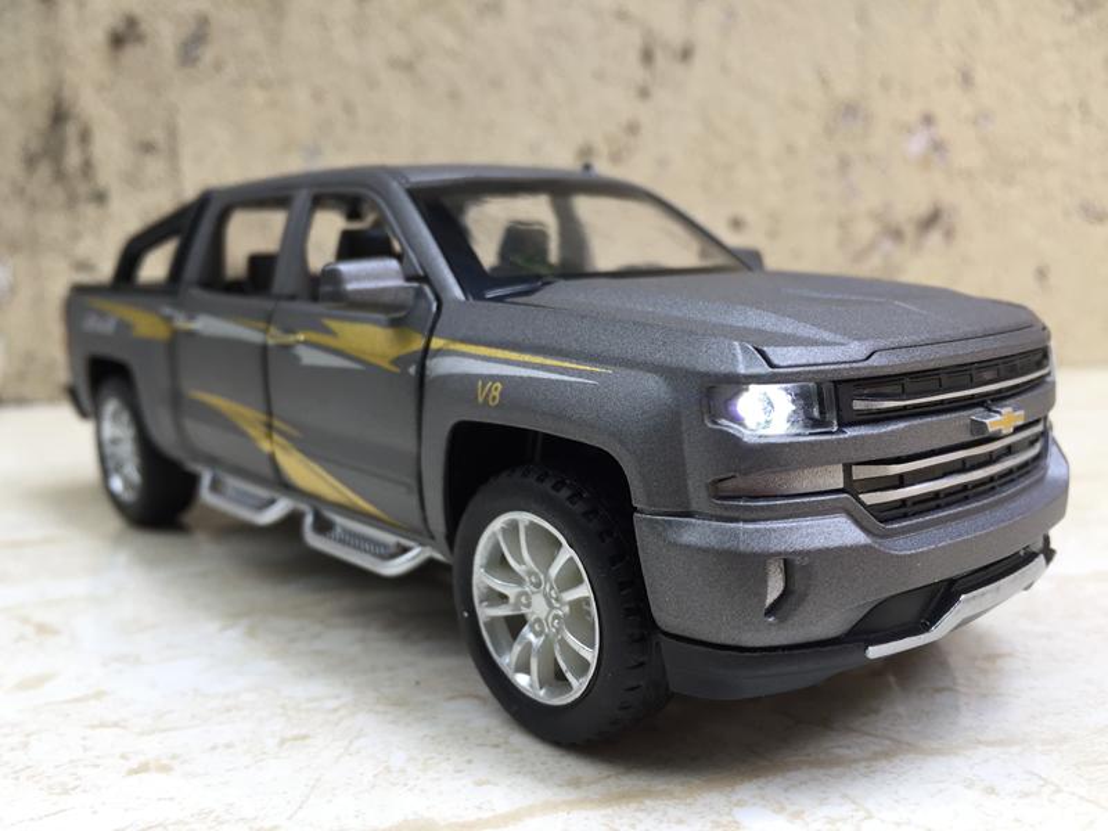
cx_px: 554
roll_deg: -0.1
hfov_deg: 61.7
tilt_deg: -9.2
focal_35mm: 29
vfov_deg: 48.2
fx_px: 928
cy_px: 416
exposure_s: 1/100
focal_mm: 4.15
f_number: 2.2
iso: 40
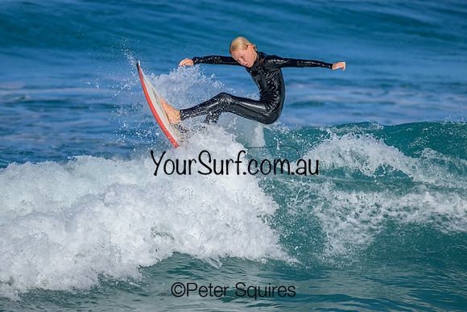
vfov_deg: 1.5
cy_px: 180
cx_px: 249
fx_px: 12006
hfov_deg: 2.2
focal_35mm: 925
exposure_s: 1/2000
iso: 280
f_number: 8
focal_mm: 800
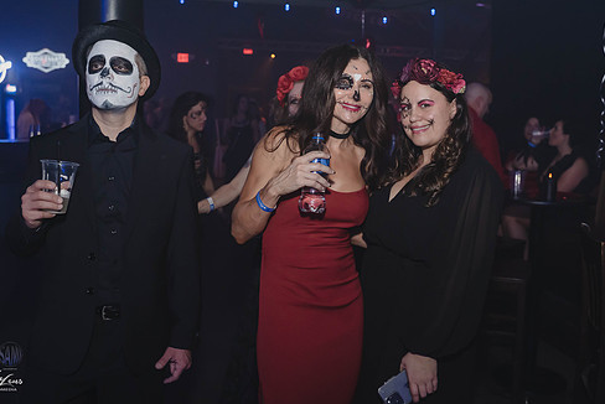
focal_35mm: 38
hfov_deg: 50.6
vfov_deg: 35.0
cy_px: 169
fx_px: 639
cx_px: 320
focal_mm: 32
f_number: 4
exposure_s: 1/250
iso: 4000
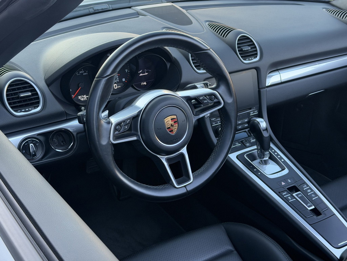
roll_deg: -0.7
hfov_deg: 39.7
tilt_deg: -26.3
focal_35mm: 48
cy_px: 130
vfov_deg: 30.3
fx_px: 481
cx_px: 174
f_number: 1.78
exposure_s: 1/163
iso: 160
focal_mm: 6.76
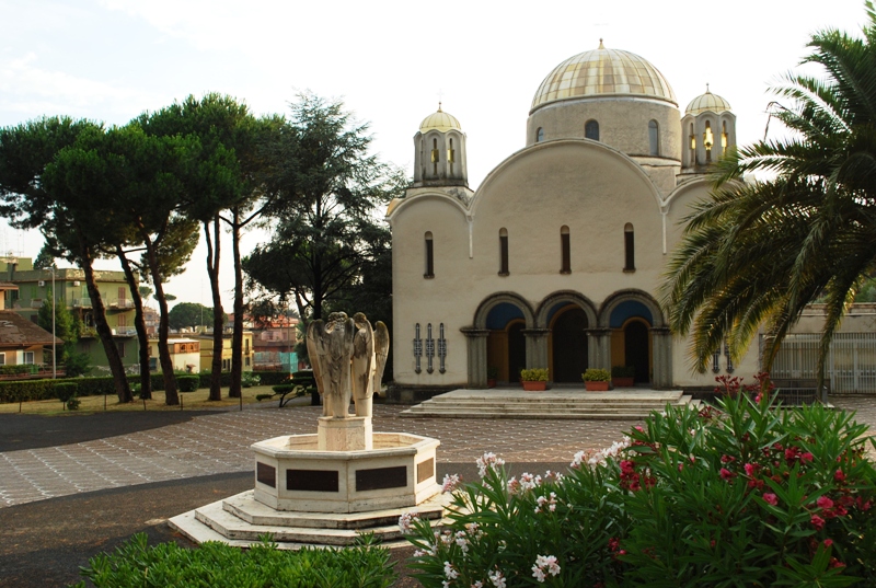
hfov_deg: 49.5
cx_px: 438
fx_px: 951
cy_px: 294
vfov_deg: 34.4
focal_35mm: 39
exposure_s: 1/125
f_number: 9.5
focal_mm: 26
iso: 200
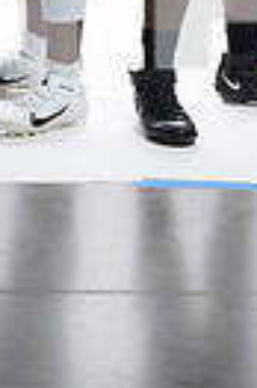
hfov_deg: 7.5
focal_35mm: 182
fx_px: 1954
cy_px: -228
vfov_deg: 10.8
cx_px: 127
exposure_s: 1/250
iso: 200
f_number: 5.6
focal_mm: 53
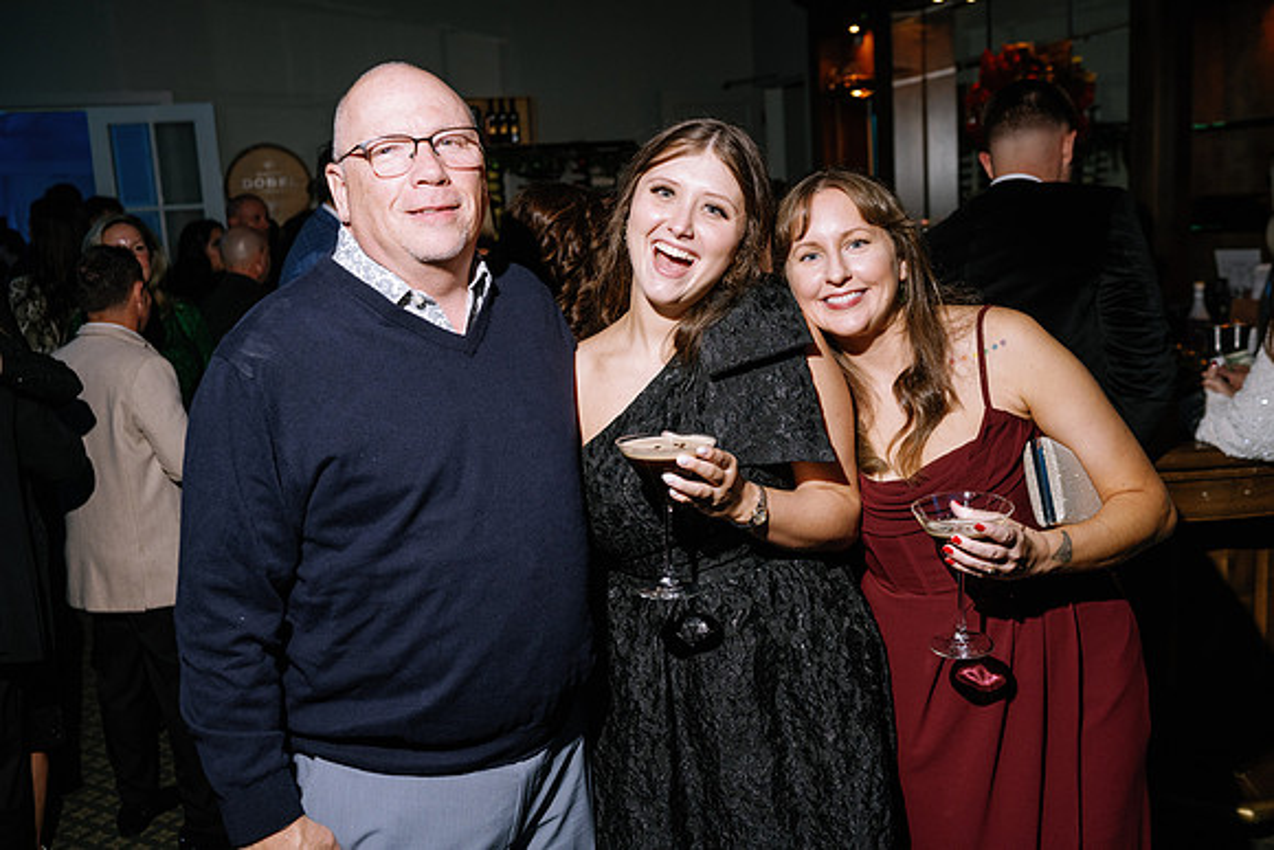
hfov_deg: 54.4
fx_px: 1239
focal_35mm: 35
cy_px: 425
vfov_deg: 37.9
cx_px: 637
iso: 800
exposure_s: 1/125
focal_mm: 35
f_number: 4
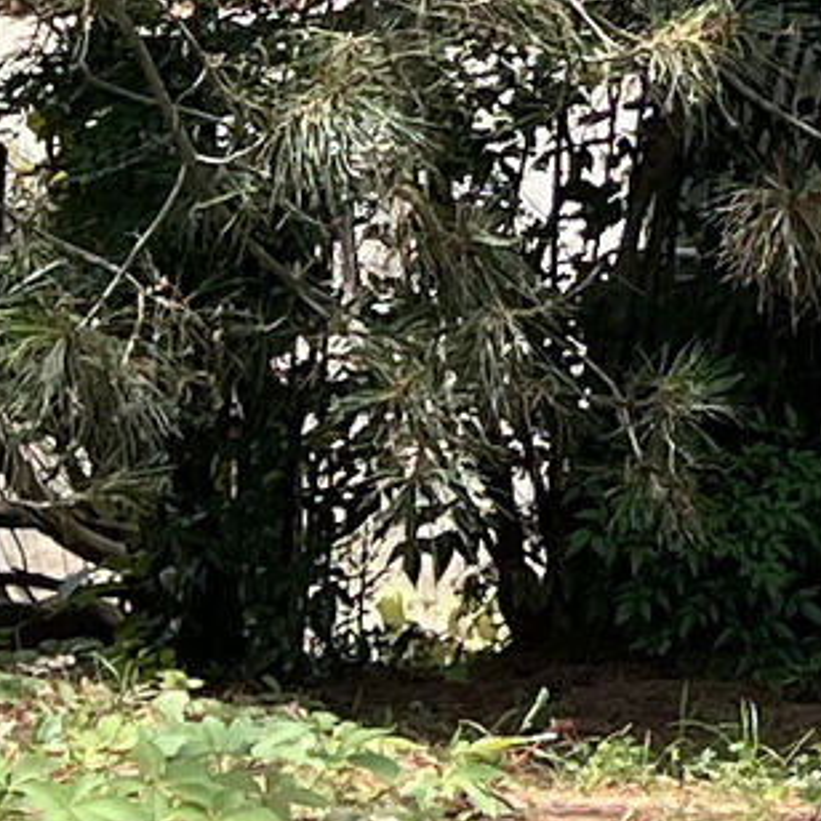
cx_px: 1546
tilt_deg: +15.5
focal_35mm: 229
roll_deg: +0.2
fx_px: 6145
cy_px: -792
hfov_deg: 7.4
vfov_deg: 7.4
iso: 50
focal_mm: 5.7
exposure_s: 1/1266
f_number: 1.5
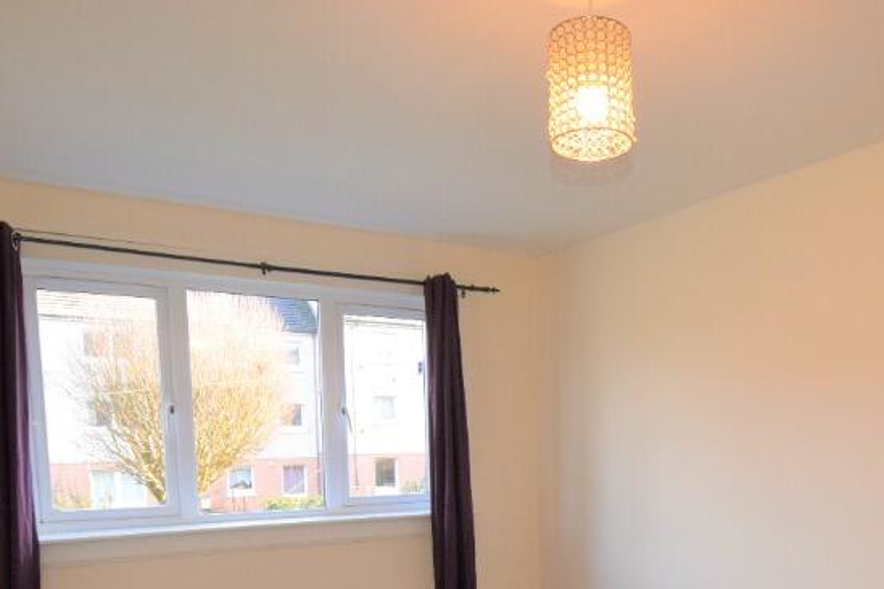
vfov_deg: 42.7
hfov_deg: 64.0
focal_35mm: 28
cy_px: 524
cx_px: 578
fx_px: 688
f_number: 5.6
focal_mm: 10
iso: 800
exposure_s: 1/125
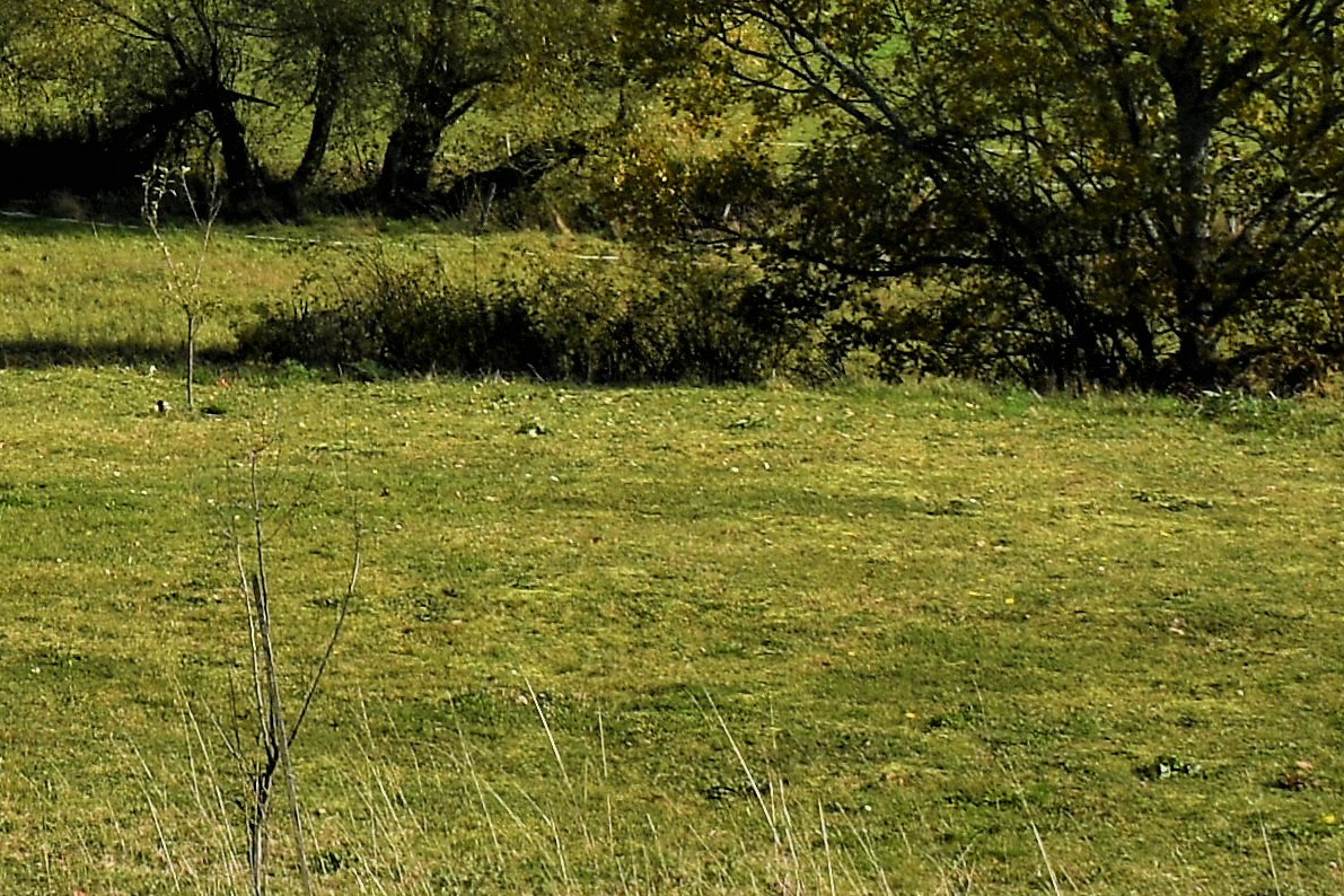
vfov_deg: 9.8
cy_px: -472
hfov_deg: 14.4
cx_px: -423
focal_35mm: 136
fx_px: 5077
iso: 100
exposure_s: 1/250
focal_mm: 18
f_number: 8
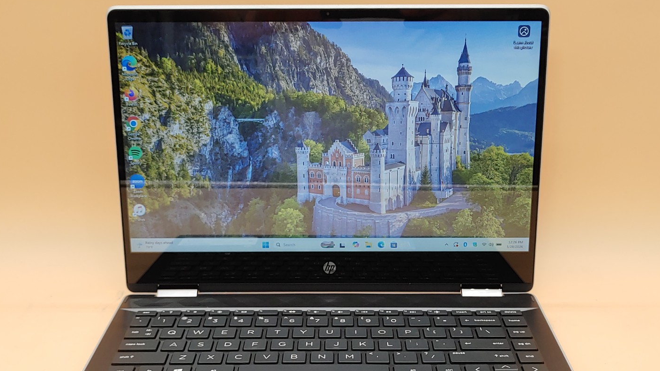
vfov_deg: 24.3
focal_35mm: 49
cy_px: 243
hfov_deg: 42.1
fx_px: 857
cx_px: 334
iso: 50
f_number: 1.8
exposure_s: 1/69
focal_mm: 4.36
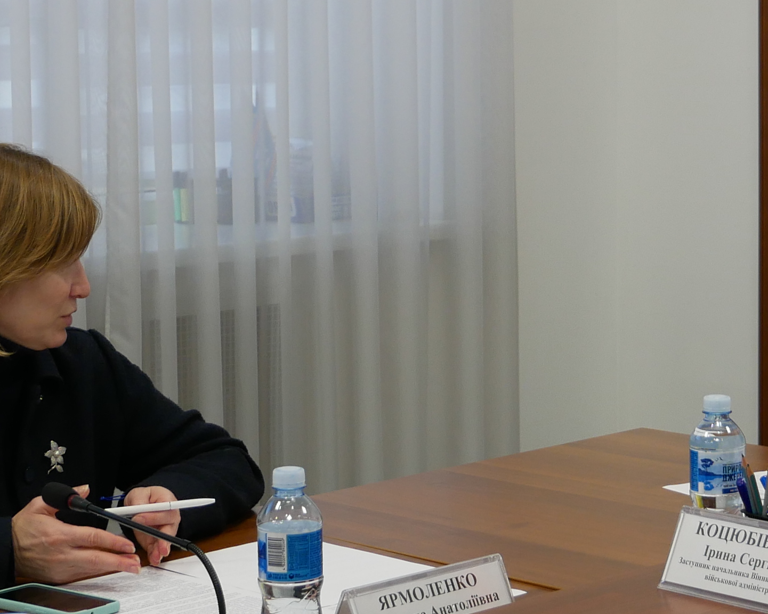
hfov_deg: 17.0
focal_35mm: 112
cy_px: 195
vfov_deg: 13.7
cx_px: 654
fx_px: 2546
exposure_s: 1/60
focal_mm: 18
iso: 250
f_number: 3.9
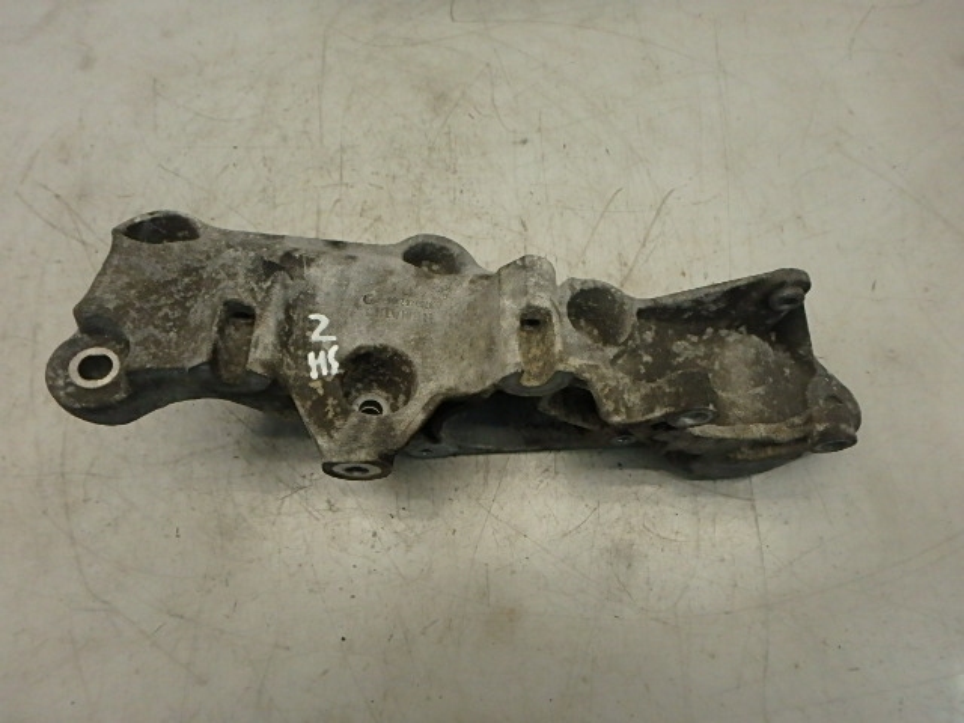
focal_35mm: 21
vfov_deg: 63.4
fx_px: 585
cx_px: 482
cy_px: 362
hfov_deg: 79.0
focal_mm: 3.7
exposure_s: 1/250
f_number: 3.5
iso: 640
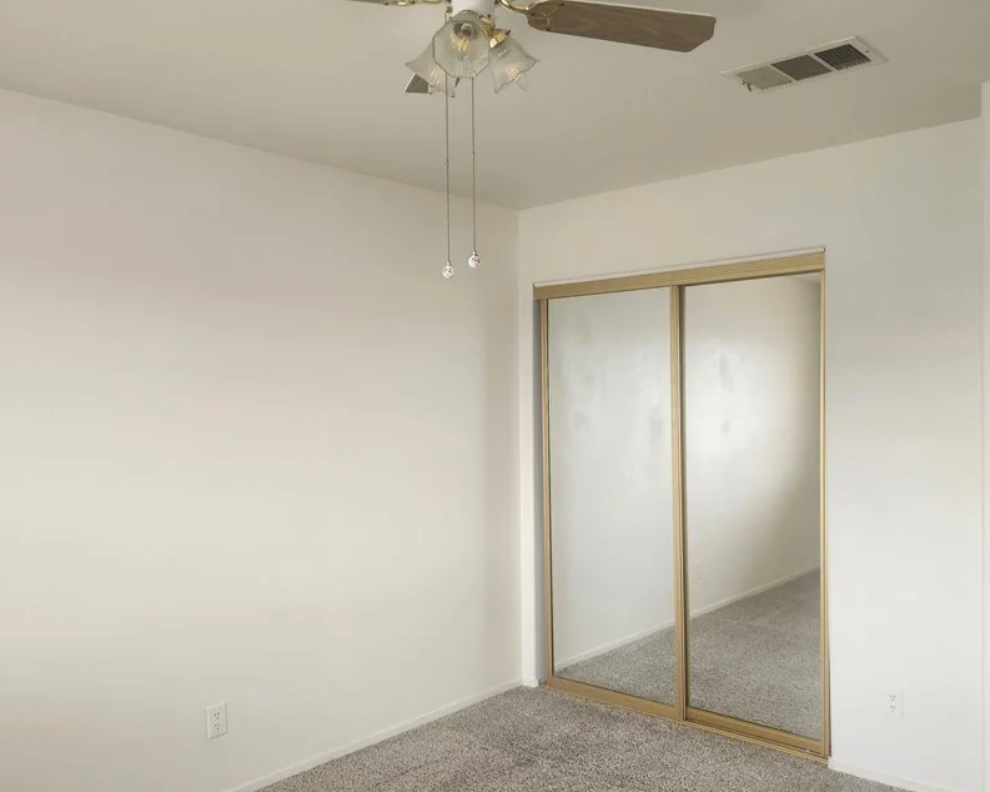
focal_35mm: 29
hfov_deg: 60.4
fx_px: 849
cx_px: 538
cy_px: 426
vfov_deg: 49.9
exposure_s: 1/120
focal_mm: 5.54
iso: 200
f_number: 1.8
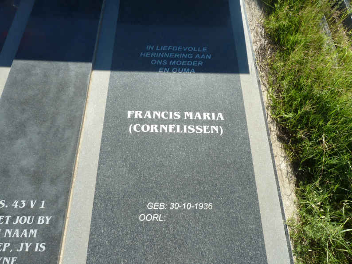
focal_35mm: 25
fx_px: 254
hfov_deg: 69.4
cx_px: 176
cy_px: 132
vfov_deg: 54.9
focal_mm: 4.1
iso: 80
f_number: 6.3
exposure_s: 1/125
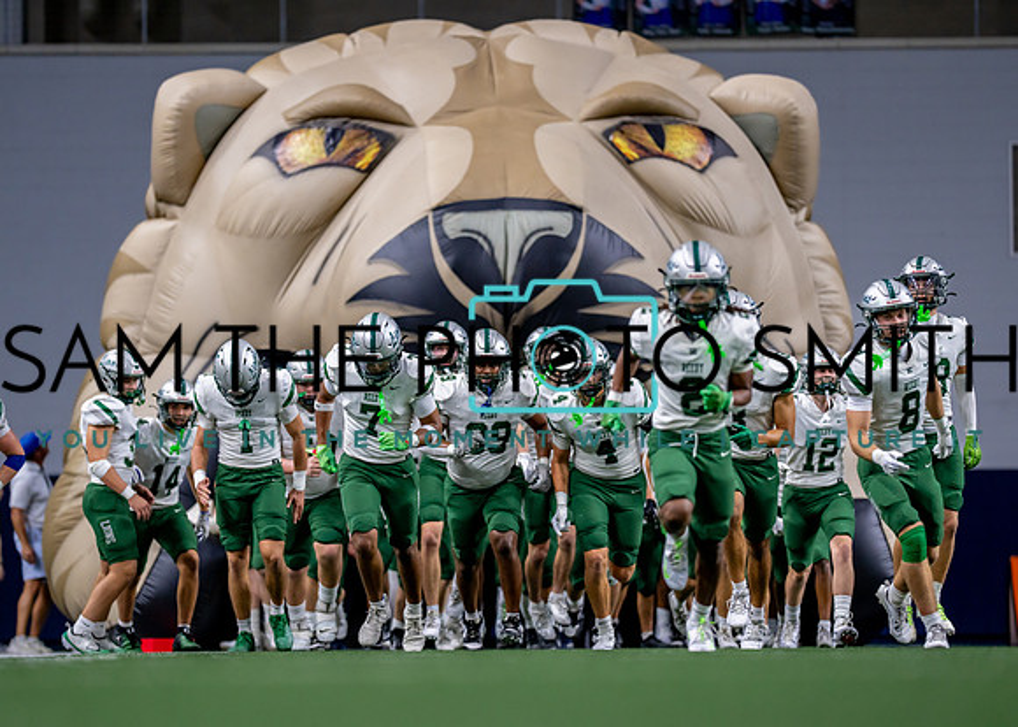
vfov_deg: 9.9
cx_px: 478
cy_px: 364
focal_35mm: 146
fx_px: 4213
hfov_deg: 13.8
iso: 1000
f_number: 1.8
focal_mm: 135
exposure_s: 1/1600
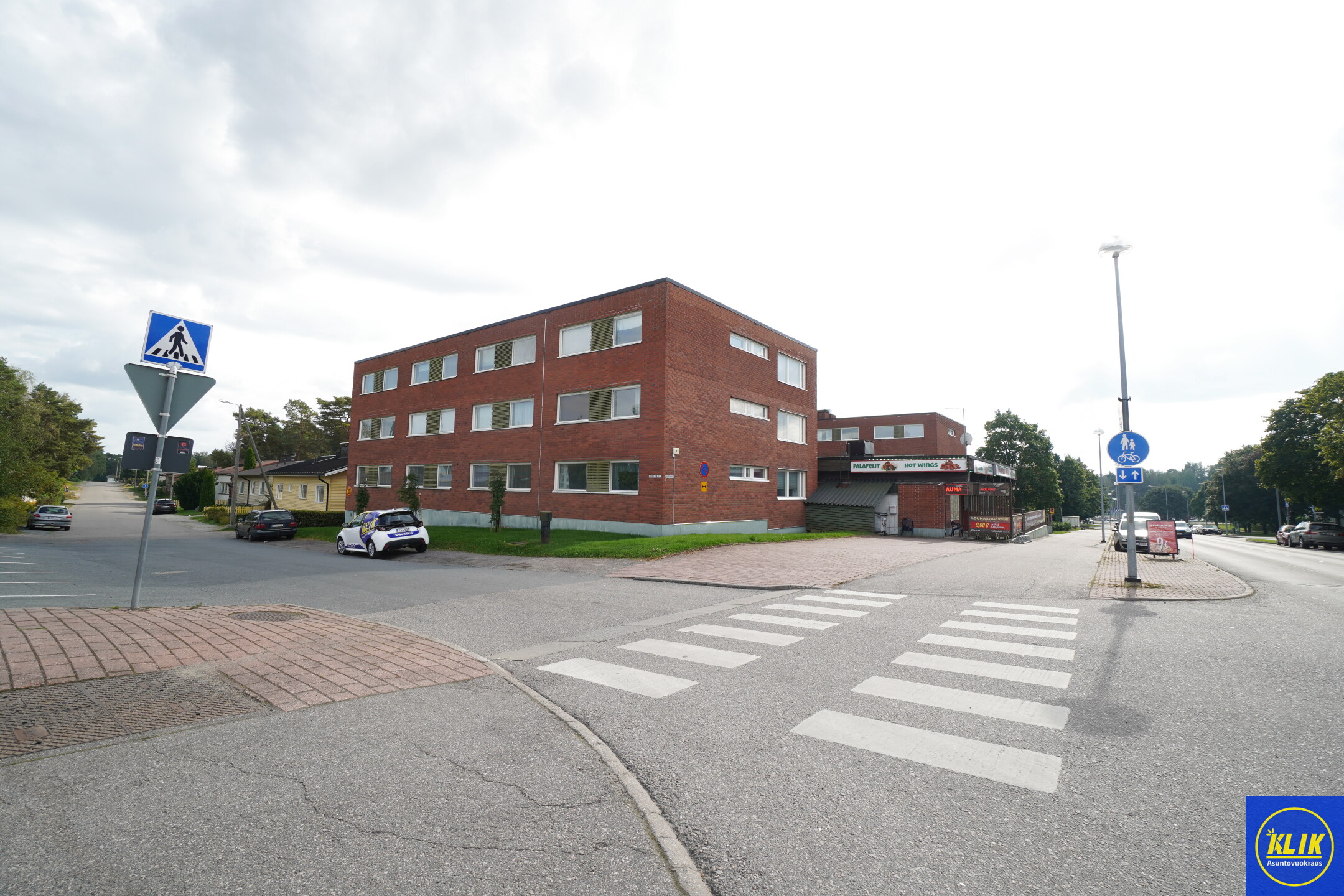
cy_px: 448
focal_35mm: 15
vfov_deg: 77.3
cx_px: 672
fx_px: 560
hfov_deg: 100.4
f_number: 8
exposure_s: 1/125
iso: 100
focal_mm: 10
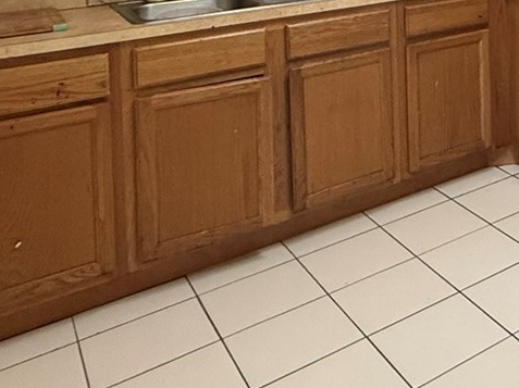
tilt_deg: -0.4
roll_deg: +1.3
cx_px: 655
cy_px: -110
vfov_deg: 26.4
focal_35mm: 47
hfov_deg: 32.0
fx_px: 704
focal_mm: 2.22
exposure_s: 1/120
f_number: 2.2
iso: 500
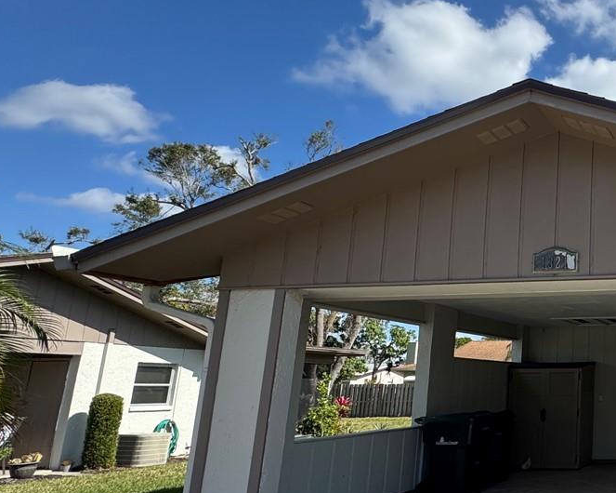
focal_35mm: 33
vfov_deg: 44.5
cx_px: 702
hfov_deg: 41.3
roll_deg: +0.5
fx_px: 601
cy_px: 260
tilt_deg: +12.0
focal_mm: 2.22
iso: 50
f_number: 2.2
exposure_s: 1/1178
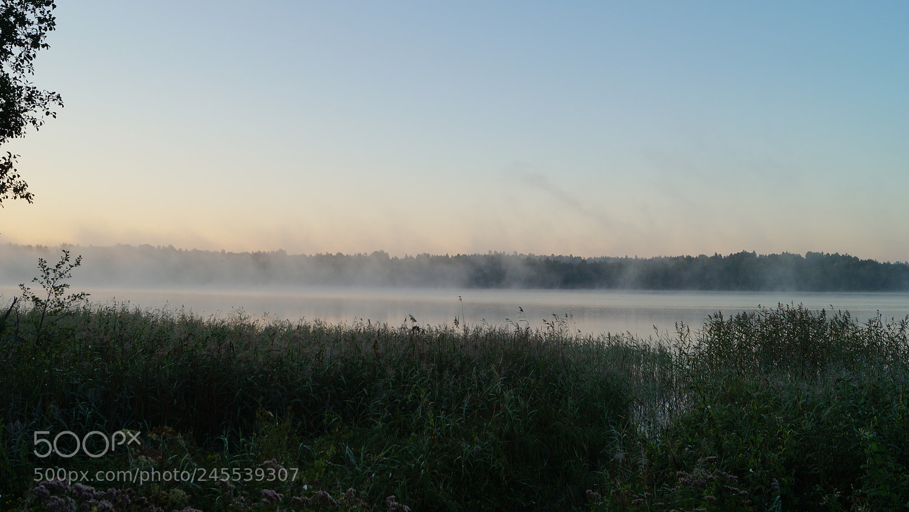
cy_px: 214
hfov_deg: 56.6
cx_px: 459
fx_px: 844
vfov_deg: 33.7
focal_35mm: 35
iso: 100
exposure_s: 1/80
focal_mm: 22
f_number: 6.3
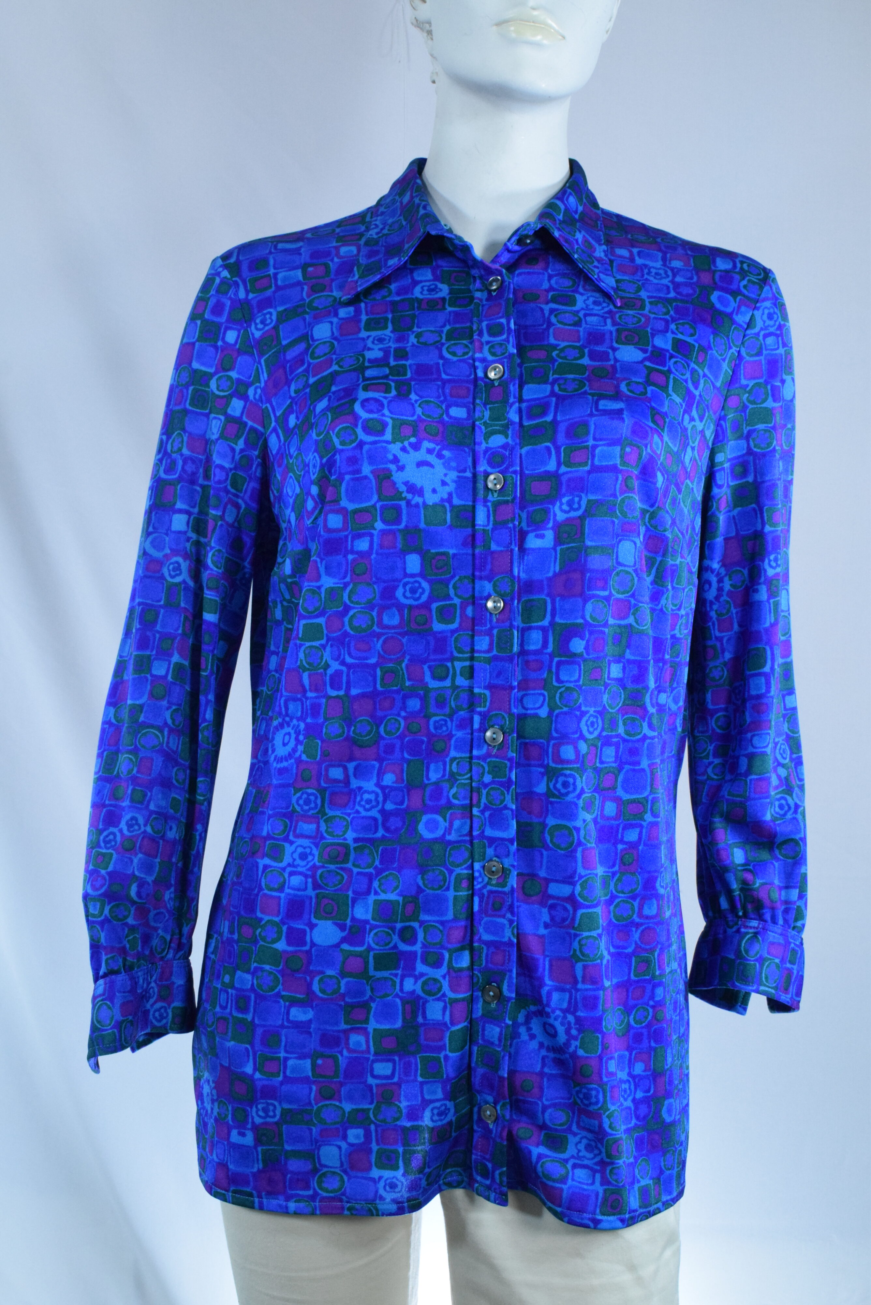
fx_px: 1577
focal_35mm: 44
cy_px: 652
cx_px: 436
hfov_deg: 30.9
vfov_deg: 44.9
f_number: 11
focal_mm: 29
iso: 3200
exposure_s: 1/200
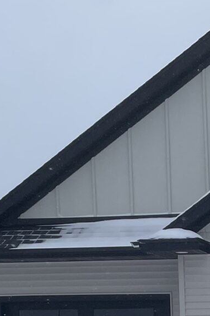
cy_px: 501
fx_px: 1059
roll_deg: +1.7
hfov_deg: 10.9
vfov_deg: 15.4
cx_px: 311
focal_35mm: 121
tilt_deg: -9.4
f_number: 1.6
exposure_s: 1/2092
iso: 32
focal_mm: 4.2
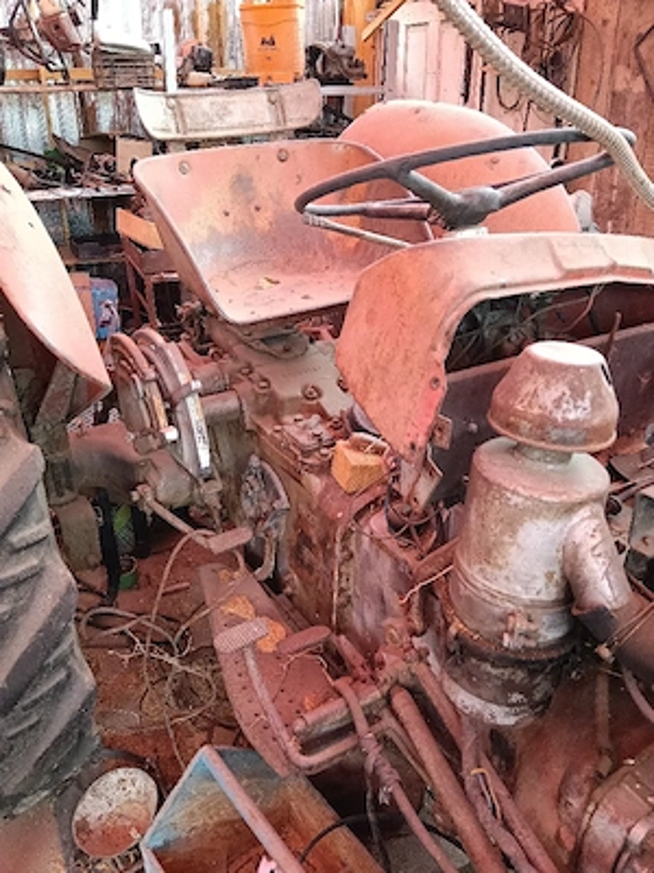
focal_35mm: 27
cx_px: 327
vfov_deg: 65.3
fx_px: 680
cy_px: 436
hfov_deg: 51.4
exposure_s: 1/33.3
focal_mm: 3.98
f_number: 1.8
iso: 160
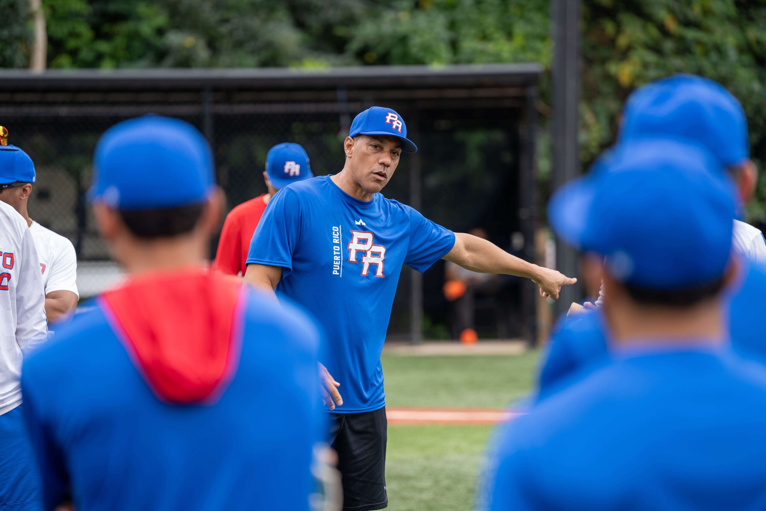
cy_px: 256
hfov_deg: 12.9
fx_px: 3383
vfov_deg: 8.6
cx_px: 383
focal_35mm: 159
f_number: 2.8
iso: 100
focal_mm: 159
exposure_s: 1/250
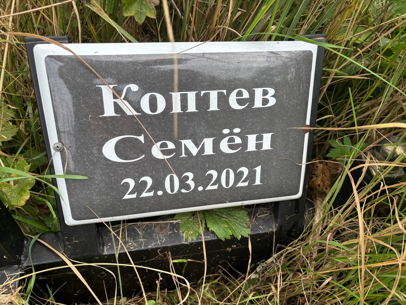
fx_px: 305
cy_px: 152
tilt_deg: -49.9
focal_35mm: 26
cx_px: 203
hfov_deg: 67.3
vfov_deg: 53.1
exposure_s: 1/369
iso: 50
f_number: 1.6
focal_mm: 5.96
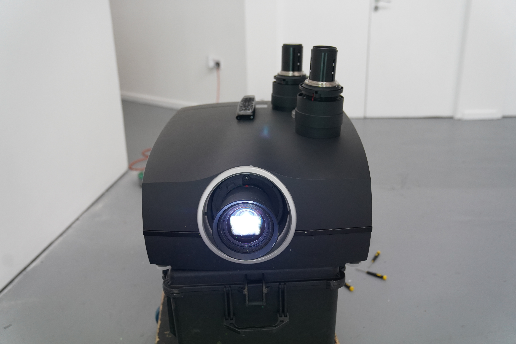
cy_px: 172
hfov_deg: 53.1
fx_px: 516
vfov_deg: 36.9
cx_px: 258
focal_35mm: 36
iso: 1600
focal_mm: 36
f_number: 2.8
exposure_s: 1/160
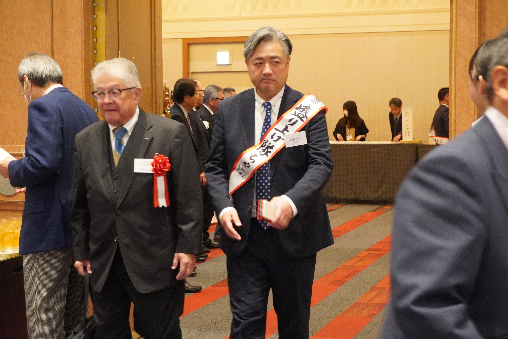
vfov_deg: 20.2
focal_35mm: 68
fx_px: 952
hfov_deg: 29.9
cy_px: 170
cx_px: 254
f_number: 5.6
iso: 6400
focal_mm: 45
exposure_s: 1/60
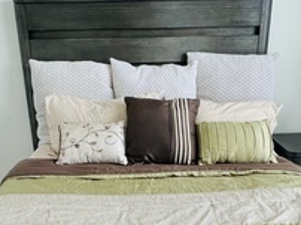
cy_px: 206
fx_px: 373
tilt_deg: -25.4
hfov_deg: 43.9
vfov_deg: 31.8
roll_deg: +1.2
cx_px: 145
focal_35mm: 43
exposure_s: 1/99
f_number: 1.8
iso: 125
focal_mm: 1.57
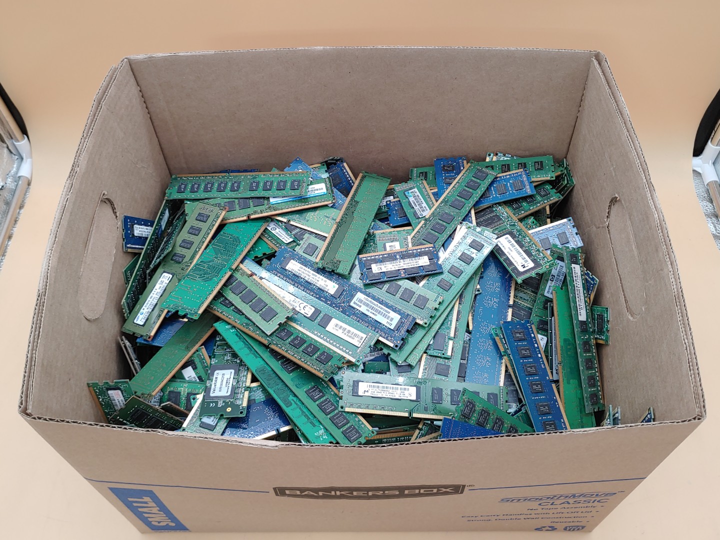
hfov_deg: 55.4
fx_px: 686
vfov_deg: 42.9
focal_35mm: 33
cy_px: 270
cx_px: 360
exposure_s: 1/60
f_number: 1.8
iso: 50
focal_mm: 4.36
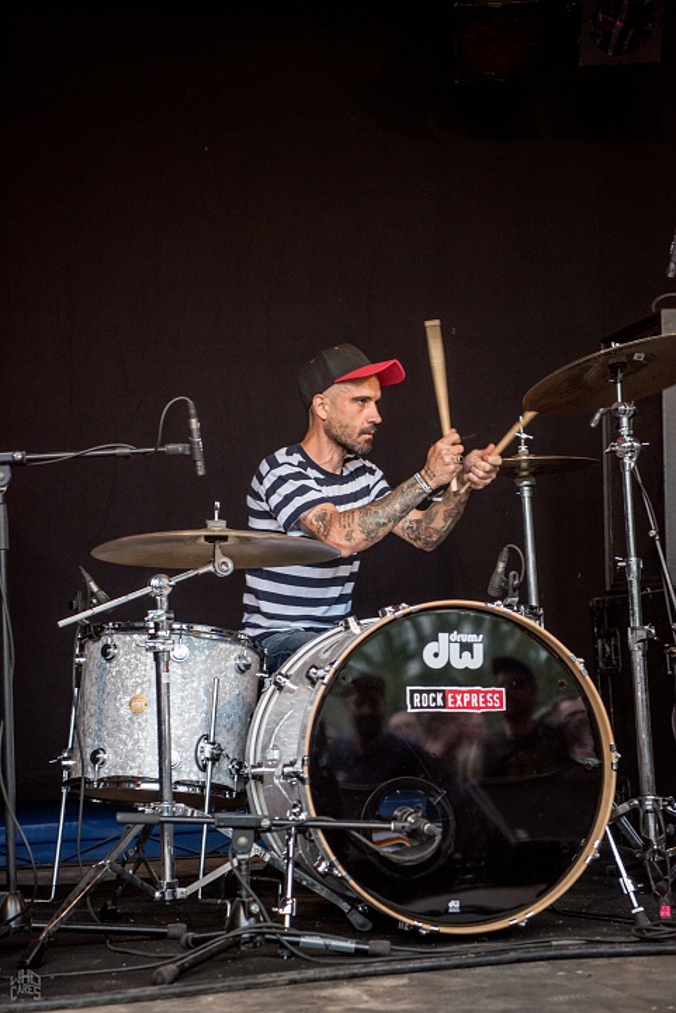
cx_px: 338
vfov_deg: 28.8
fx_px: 1969
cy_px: 506
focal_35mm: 70
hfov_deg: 19.5
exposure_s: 1/125
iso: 640
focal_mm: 70
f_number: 2.8
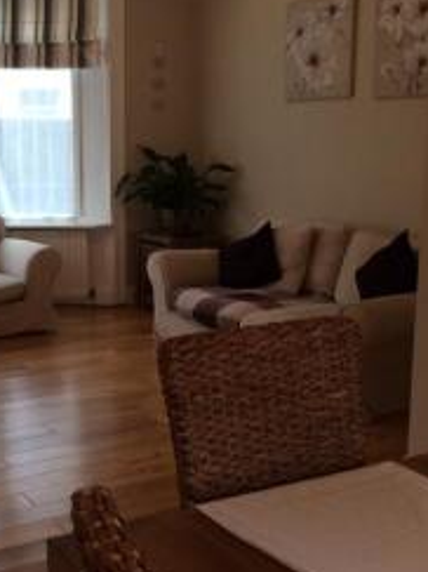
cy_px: 310
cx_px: 89
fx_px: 891
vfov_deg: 35.5
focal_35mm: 54
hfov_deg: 26.5
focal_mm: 4.12
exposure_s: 1/30
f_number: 2.2
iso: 40
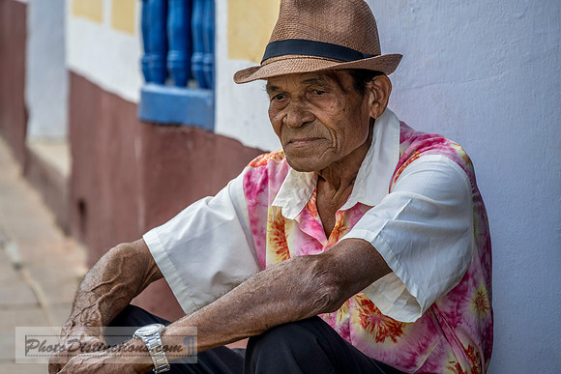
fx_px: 3117
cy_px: 187
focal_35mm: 200
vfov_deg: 6.9
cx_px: 280
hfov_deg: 10.3
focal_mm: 200
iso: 250
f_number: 6.3
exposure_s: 1/160
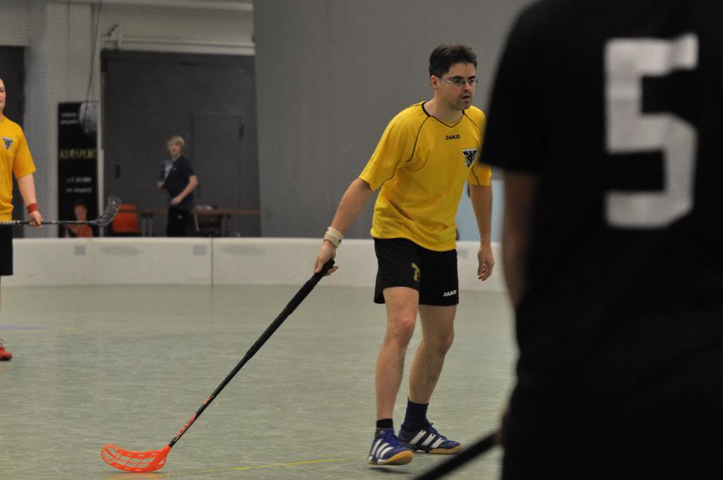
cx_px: 362
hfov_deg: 19.5
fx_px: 2106
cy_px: 240
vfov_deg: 13.0
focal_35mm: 105
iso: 640
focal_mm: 70
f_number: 2.8
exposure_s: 1/400
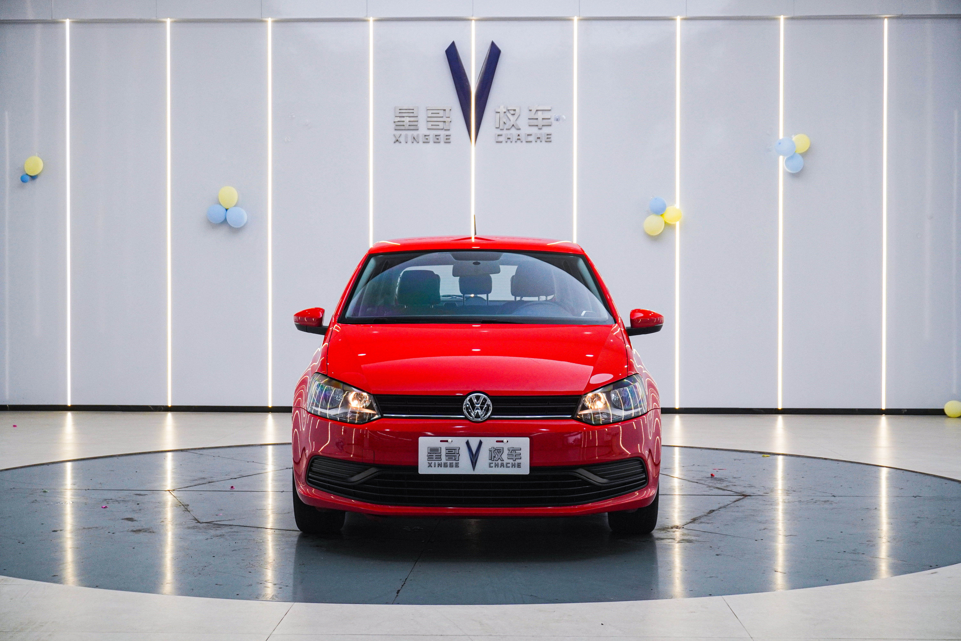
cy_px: 320
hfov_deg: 37.9
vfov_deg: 25.8
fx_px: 1401
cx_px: 480
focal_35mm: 52
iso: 800
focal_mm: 35
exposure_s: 1/80
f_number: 6.3
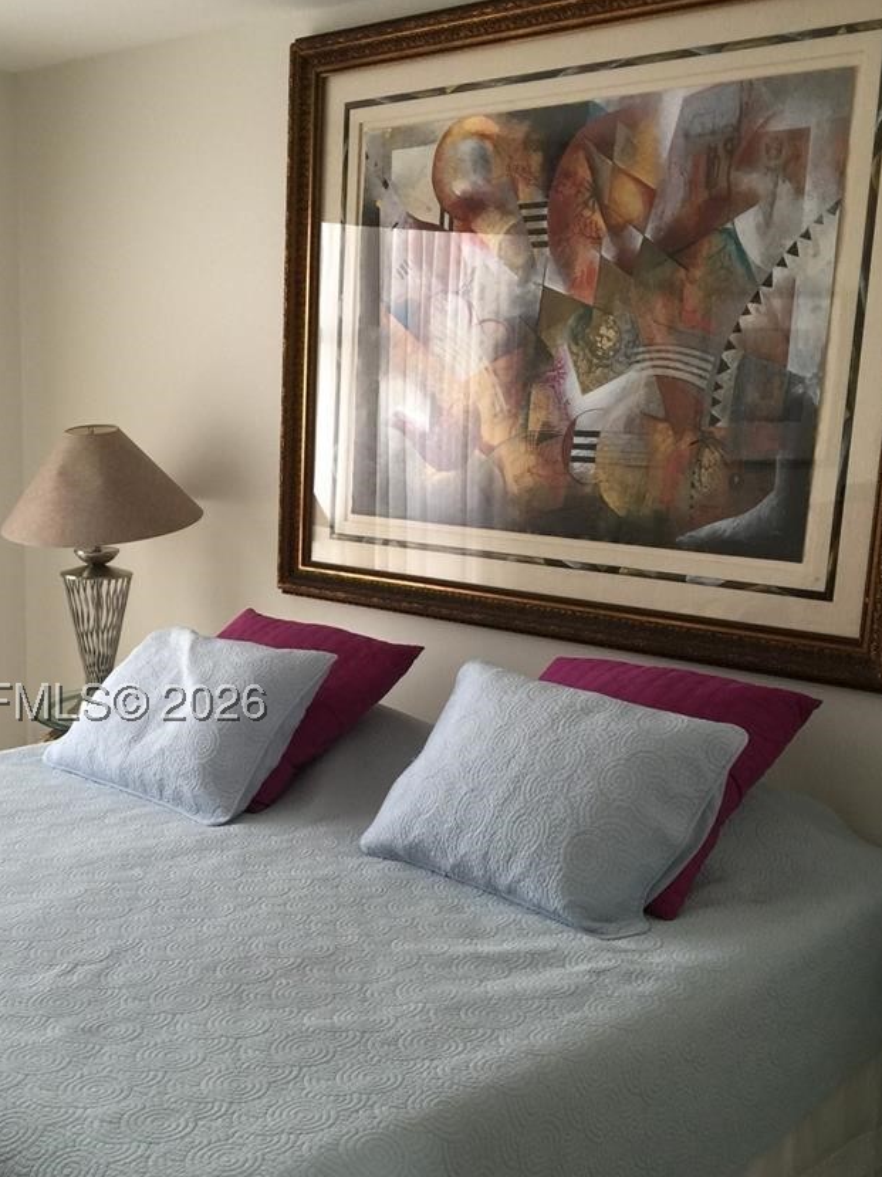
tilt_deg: -11.1
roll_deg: -1.4
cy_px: 711
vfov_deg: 44.6
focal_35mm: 42
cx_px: 270
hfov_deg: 33.9
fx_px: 1428
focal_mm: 4.15
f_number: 2.2
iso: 32
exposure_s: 1/15
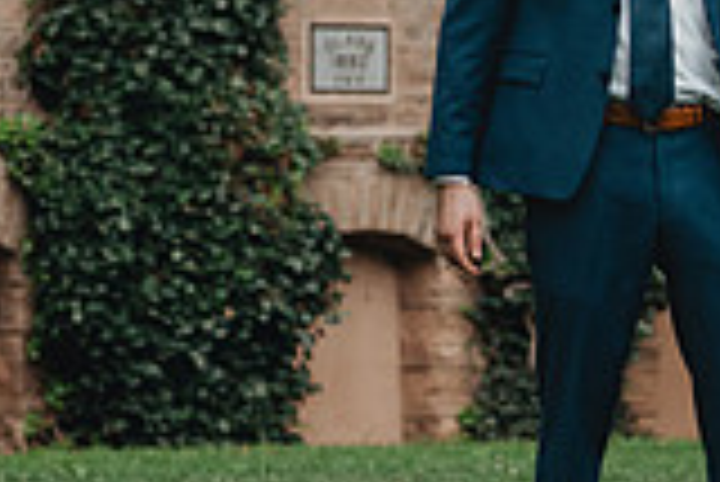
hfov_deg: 6.1
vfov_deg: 4.1
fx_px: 6706
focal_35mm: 335
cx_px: 805
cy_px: -142
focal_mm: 86
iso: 800
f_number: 2.8
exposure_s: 1/1000
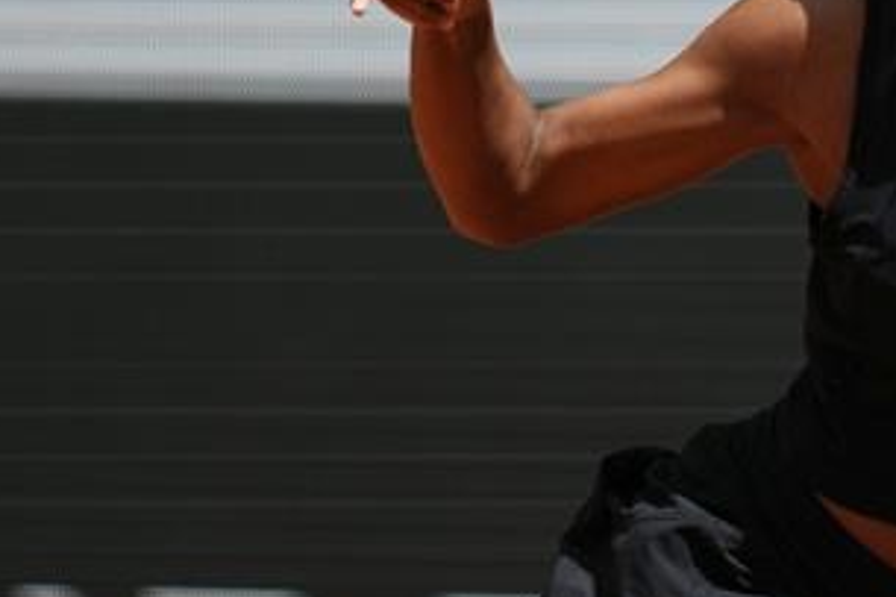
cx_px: 870
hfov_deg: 1.5
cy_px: 43
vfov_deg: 1.0
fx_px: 33431
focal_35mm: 1344
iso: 320
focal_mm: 400
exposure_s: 1/10000
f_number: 2.8
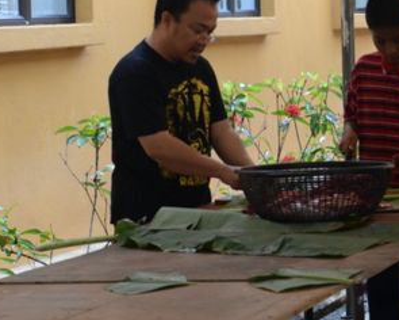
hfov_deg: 14.2
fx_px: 1574
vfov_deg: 11.5
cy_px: 52
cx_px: 414
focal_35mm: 133
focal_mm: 35
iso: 160
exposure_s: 1/80
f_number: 4.5
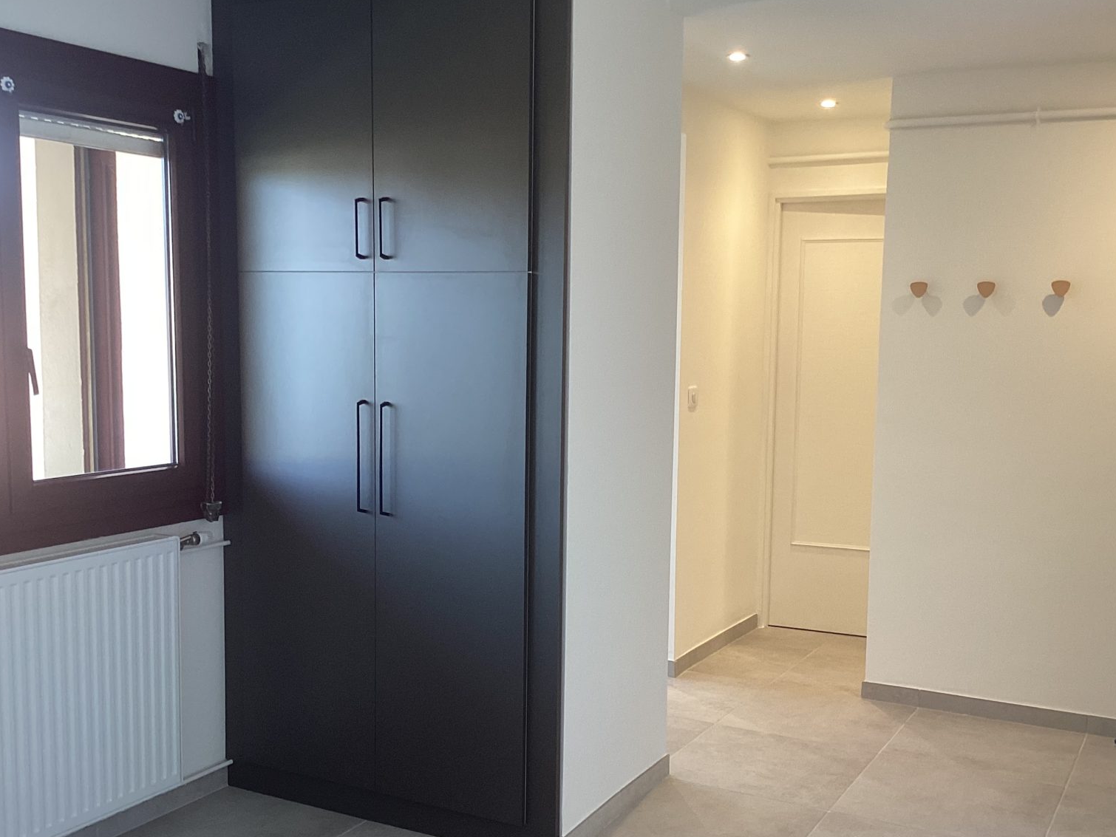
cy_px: 459
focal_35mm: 39
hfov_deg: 47.8
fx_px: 1258
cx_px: 579
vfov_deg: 36.8
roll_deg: -0.5
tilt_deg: -5.8
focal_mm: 3.3
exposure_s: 1/50
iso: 64
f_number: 2.4
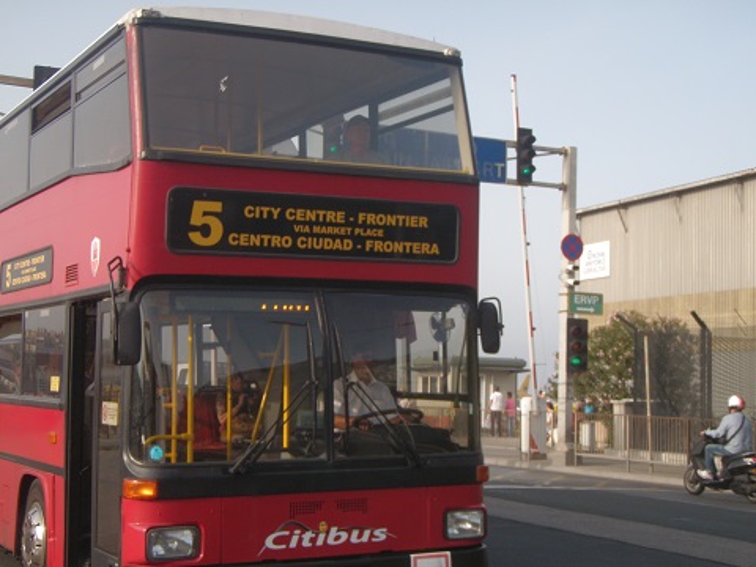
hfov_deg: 30.3
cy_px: 284
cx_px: 378
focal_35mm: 64
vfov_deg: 22.9
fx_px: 1398
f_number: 4.5
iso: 80
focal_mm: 11.45
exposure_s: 1/400
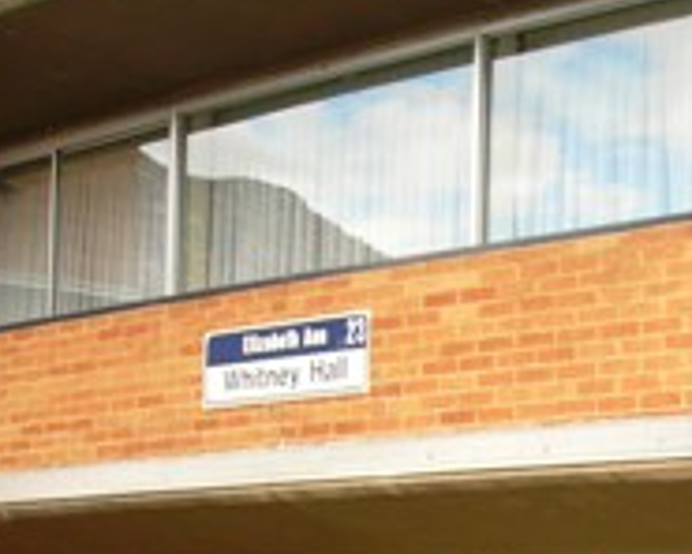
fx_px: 2048
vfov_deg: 14.9
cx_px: 703
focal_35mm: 100
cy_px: 646
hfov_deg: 18.6
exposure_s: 1/93.7
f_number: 3.2
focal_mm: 6.3
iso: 70
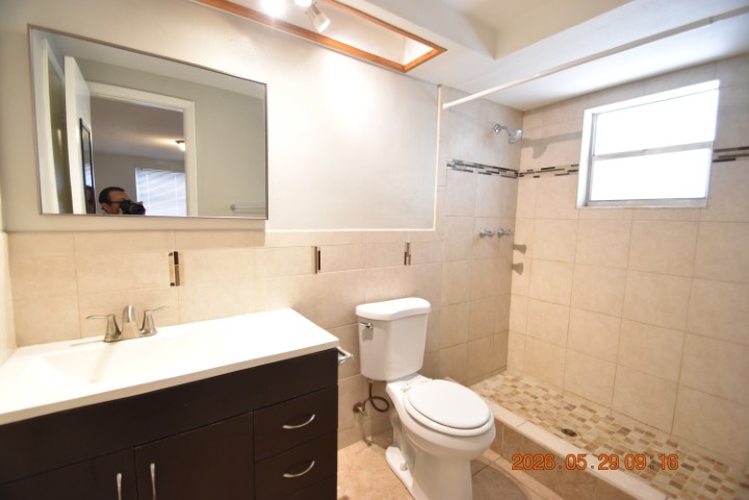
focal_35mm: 15
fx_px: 312
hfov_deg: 100.4
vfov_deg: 77.3
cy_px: 250
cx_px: 374
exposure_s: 1/30
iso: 800
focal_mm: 10
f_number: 3.5
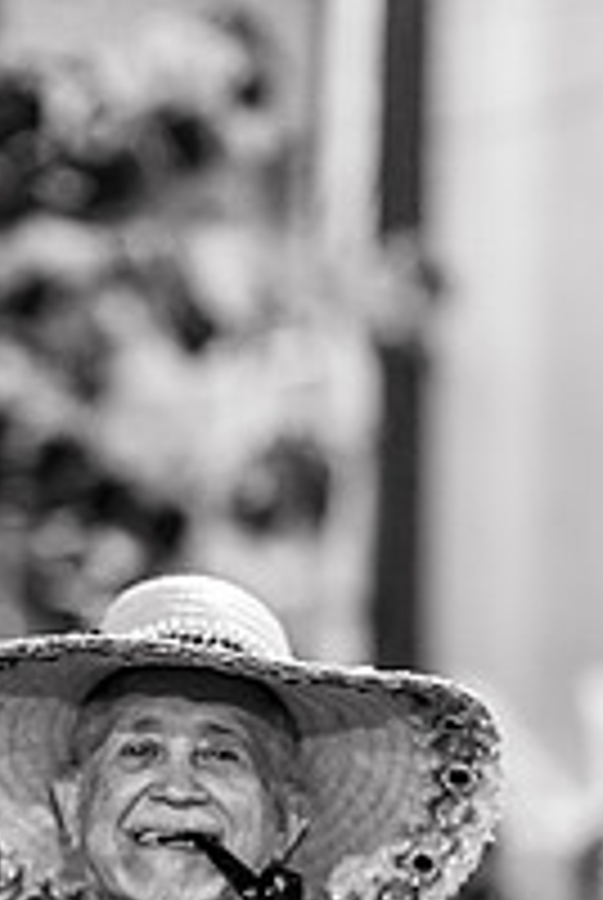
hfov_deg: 7.2
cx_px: 162
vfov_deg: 10.7
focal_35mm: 191
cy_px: 891
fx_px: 4782
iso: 1600
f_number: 1.4
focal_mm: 85
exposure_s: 1/160
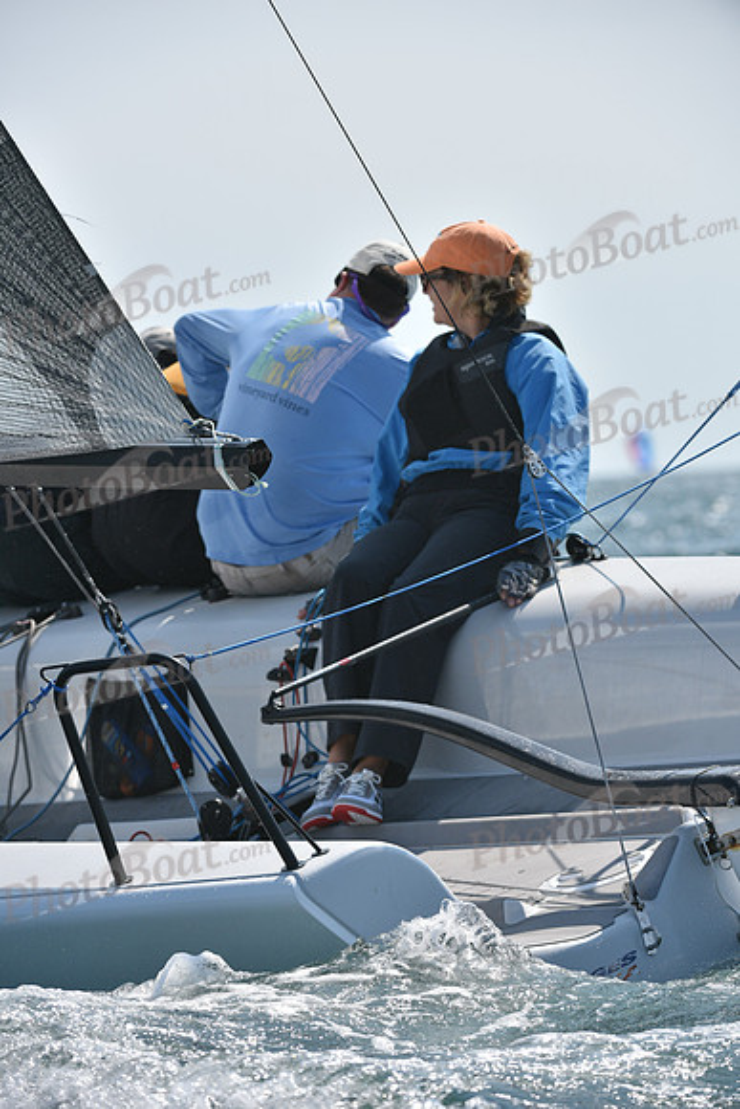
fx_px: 6163
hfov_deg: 6.9
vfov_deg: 10.3
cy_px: 554
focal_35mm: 200
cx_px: 370
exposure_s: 1/1600
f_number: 6.3
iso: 320
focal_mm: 200
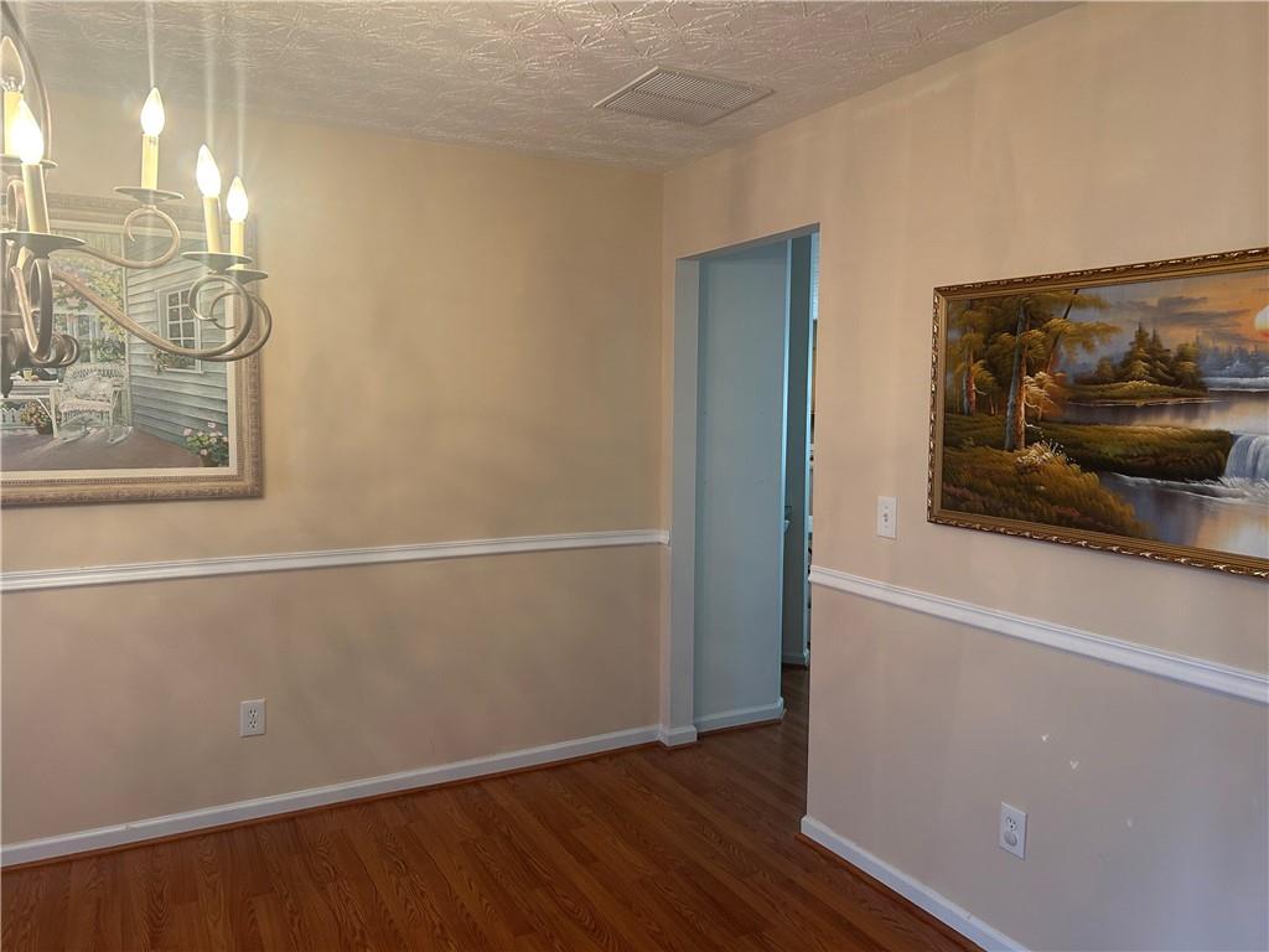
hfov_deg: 67.3
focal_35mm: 26
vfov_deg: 53.1
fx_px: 953
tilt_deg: -4.0
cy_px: 476
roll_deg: -0.5
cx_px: 634
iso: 125
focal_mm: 5.7
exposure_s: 1/60
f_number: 1.5
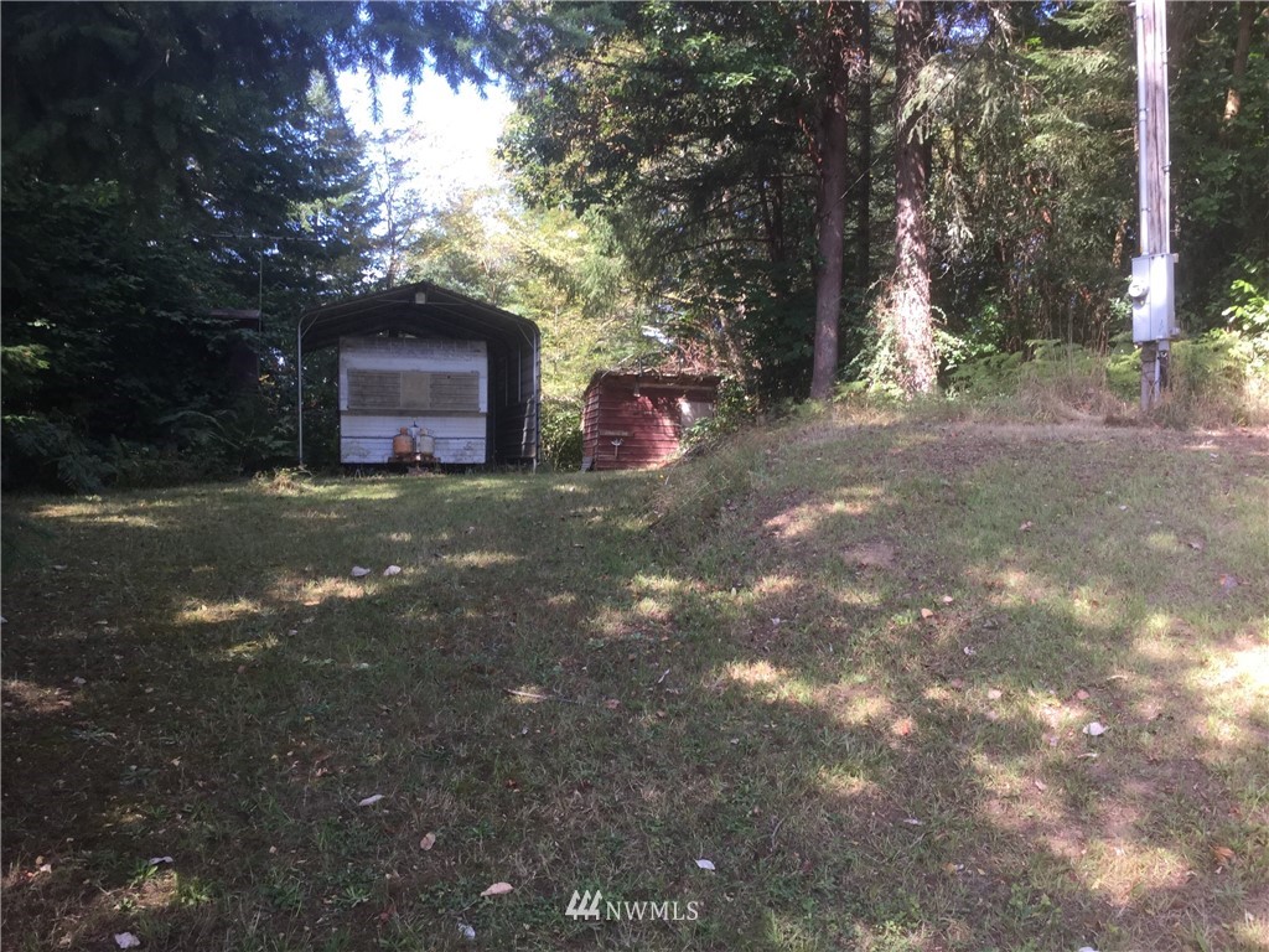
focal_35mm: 31
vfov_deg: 45.4
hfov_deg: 58.4
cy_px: 476
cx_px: 634
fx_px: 1136
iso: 32
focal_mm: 3.3
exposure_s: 1/120
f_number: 2.4
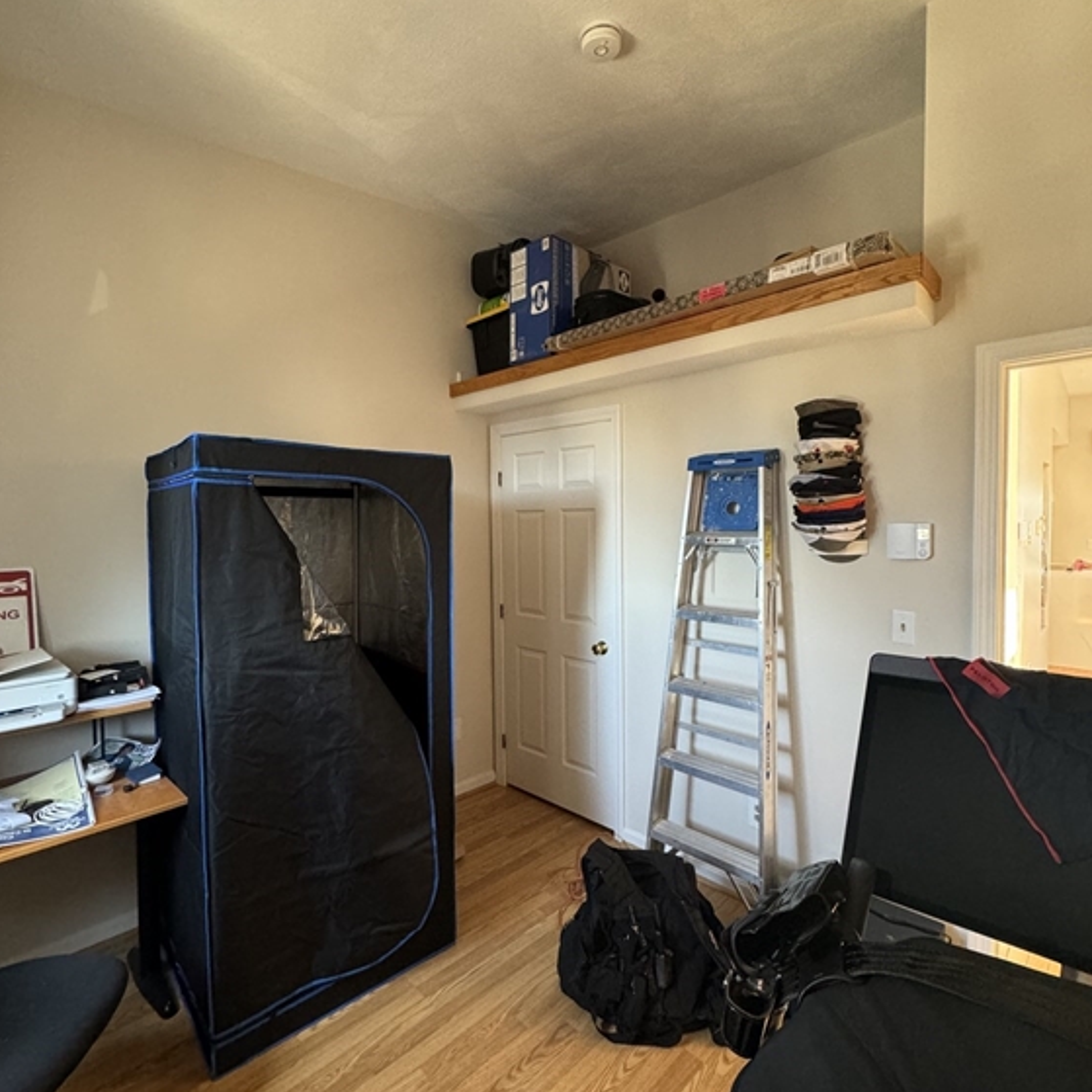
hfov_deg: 84.0
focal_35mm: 17
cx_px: 551
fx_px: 607
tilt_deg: -2.7
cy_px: 541
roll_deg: +0.4
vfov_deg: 84.0
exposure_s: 1/60
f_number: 2.2
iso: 500
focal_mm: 2.22
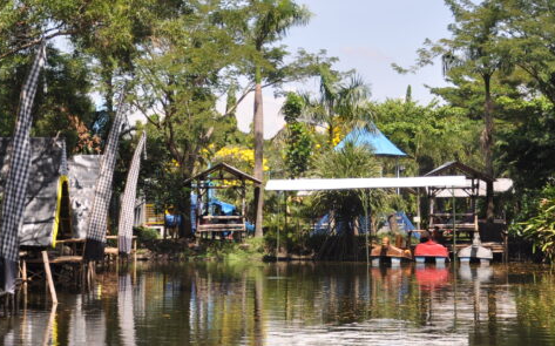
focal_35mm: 86
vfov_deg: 15.1
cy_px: 61
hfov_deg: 24.1
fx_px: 1300
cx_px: 245
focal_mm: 26
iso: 200
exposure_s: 1/1000
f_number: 4
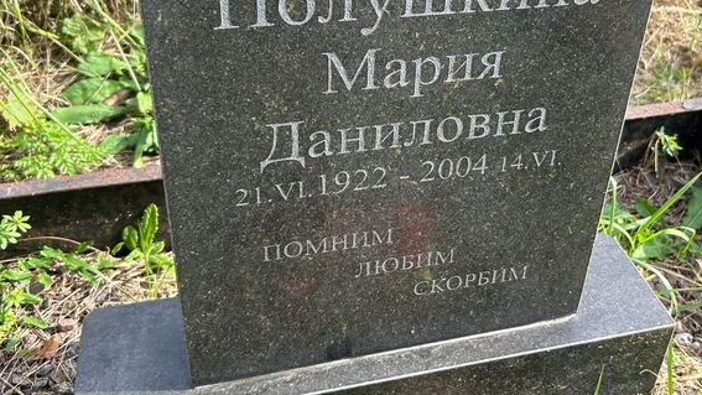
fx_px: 745
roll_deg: +0.1
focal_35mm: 40
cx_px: 418
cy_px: 87
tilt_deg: -41.4
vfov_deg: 29.1
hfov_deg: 50.2
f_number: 1.5
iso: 50
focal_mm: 5.7
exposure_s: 1/743
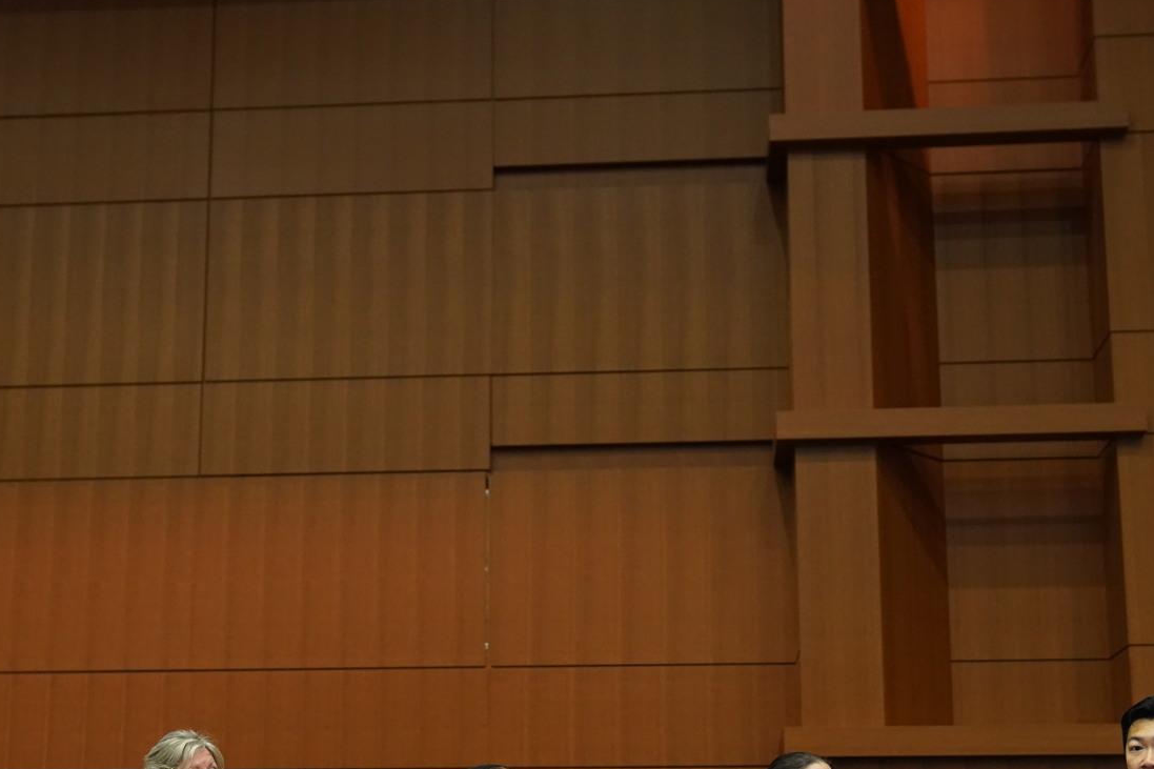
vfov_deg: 21.4
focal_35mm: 63
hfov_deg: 31.9
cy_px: 541
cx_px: 508
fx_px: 2019
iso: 4000
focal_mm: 36
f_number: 2.8
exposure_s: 1/250
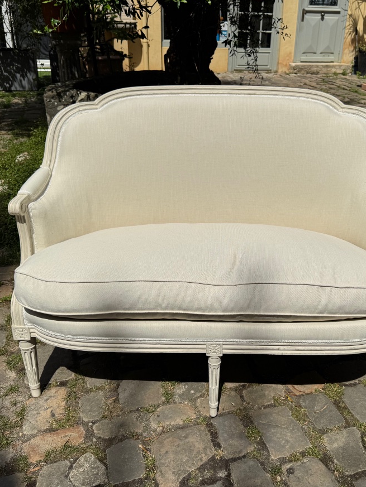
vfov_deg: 55.3
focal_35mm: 33
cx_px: 227
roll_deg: -2.3
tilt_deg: -25.7
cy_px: 237
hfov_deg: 42.7
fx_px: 465
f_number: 1.78
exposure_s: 1/12346
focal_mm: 6.76
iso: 64
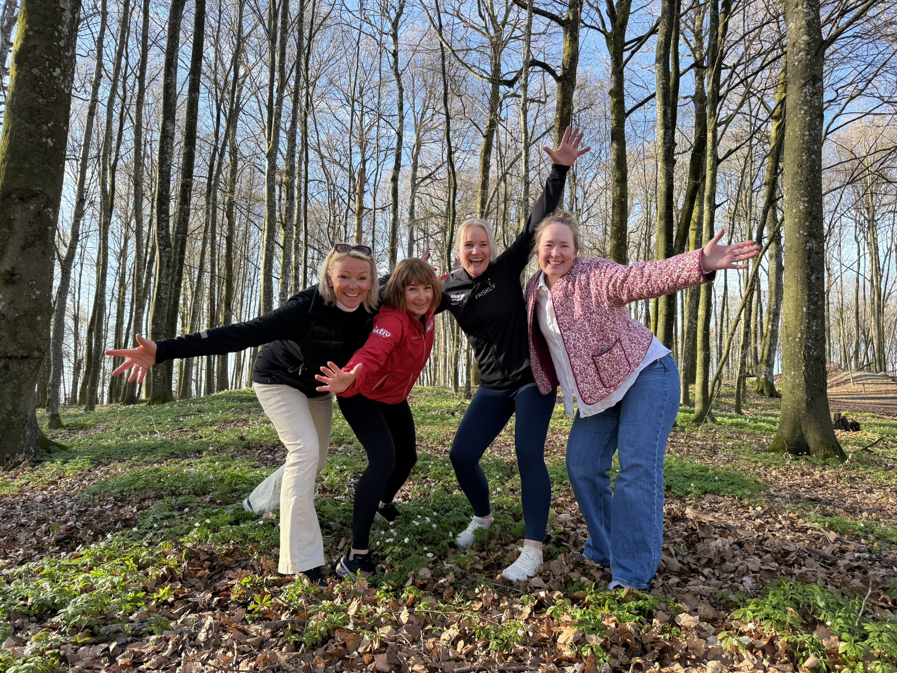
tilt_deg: +6.9
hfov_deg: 71.6
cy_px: 336
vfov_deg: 56.8
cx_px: 448
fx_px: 622
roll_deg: -0.9
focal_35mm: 24
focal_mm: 6.76
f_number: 1.78
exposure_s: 1/488
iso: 100
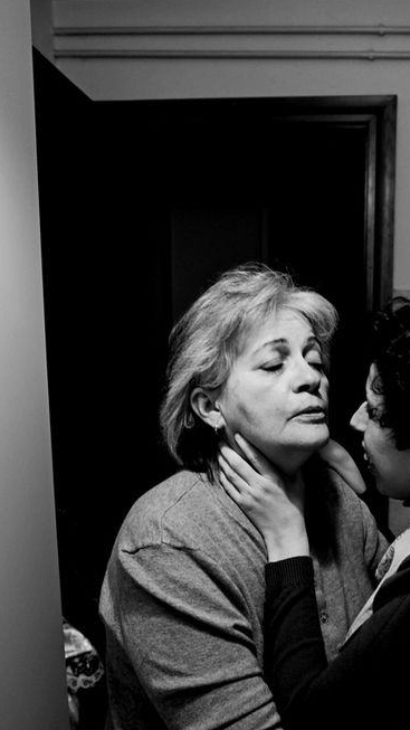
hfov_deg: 29.9
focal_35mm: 39
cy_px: 447
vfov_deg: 51.2
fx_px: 754
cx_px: 314
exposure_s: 1/30
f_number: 3.6
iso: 800
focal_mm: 18
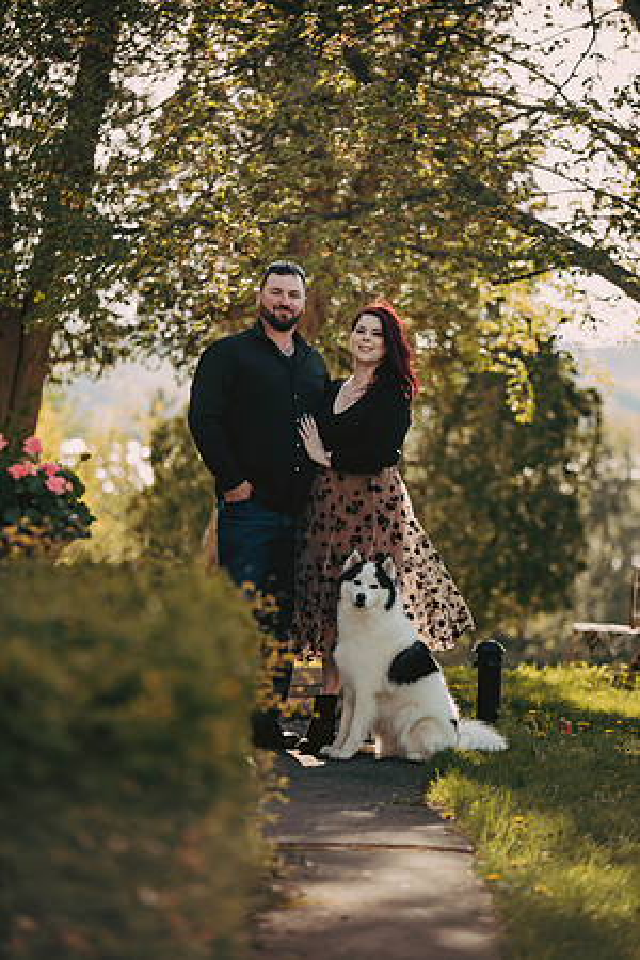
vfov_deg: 15.2
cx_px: 320
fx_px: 3600
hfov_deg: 10.2
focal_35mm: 135
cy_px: 480
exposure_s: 1/1250
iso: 400
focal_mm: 135
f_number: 2.8
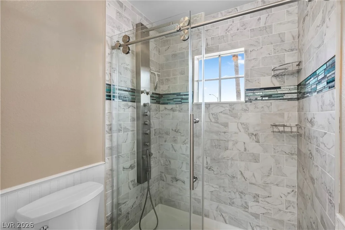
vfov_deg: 70.5
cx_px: 172
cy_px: 115
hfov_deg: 93.3
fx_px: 163
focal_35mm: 17
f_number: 8
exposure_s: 1/60
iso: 400
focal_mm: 17
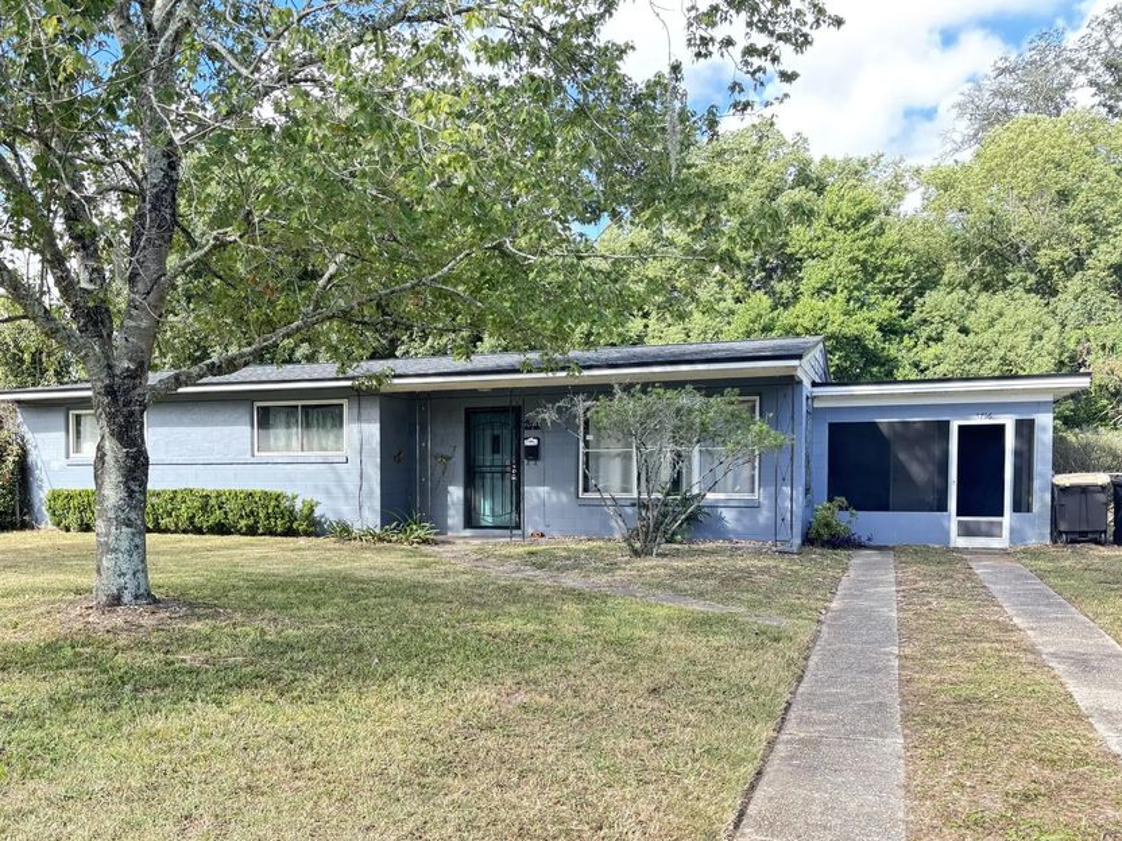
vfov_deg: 43.9
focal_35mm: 32
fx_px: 1037
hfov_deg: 56.3
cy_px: 507
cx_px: 436
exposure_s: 1/188
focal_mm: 5.96
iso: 50
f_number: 1.6
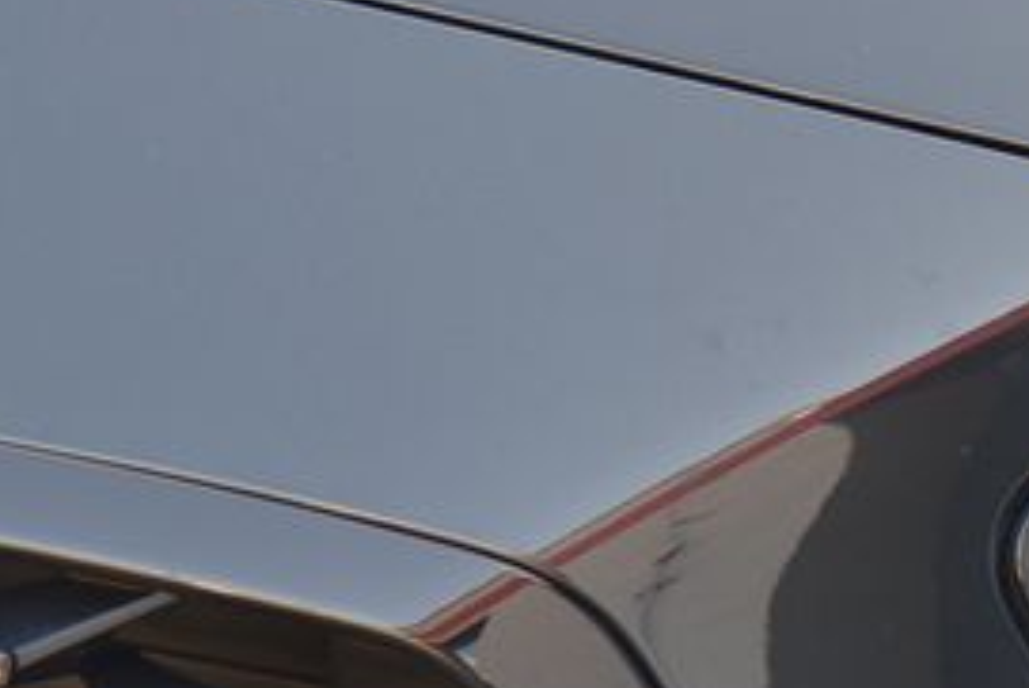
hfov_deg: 4.5
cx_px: 1750
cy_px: 403
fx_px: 12983
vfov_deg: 3.0
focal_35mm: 454
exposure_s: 1/80
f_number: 4.5
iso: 500
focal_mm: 120
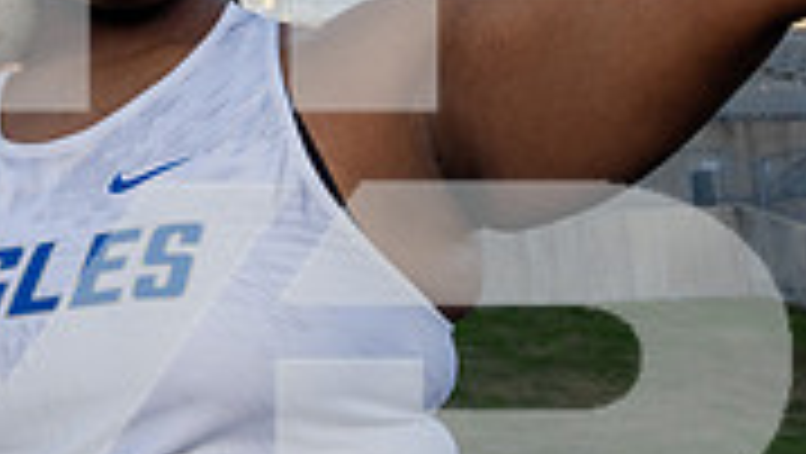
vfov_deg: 10.6
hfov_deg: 19.0
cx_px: 203
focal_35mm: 112
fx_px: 2395
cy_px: -124
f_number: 8
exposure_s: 1/250
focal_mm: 33
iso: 200
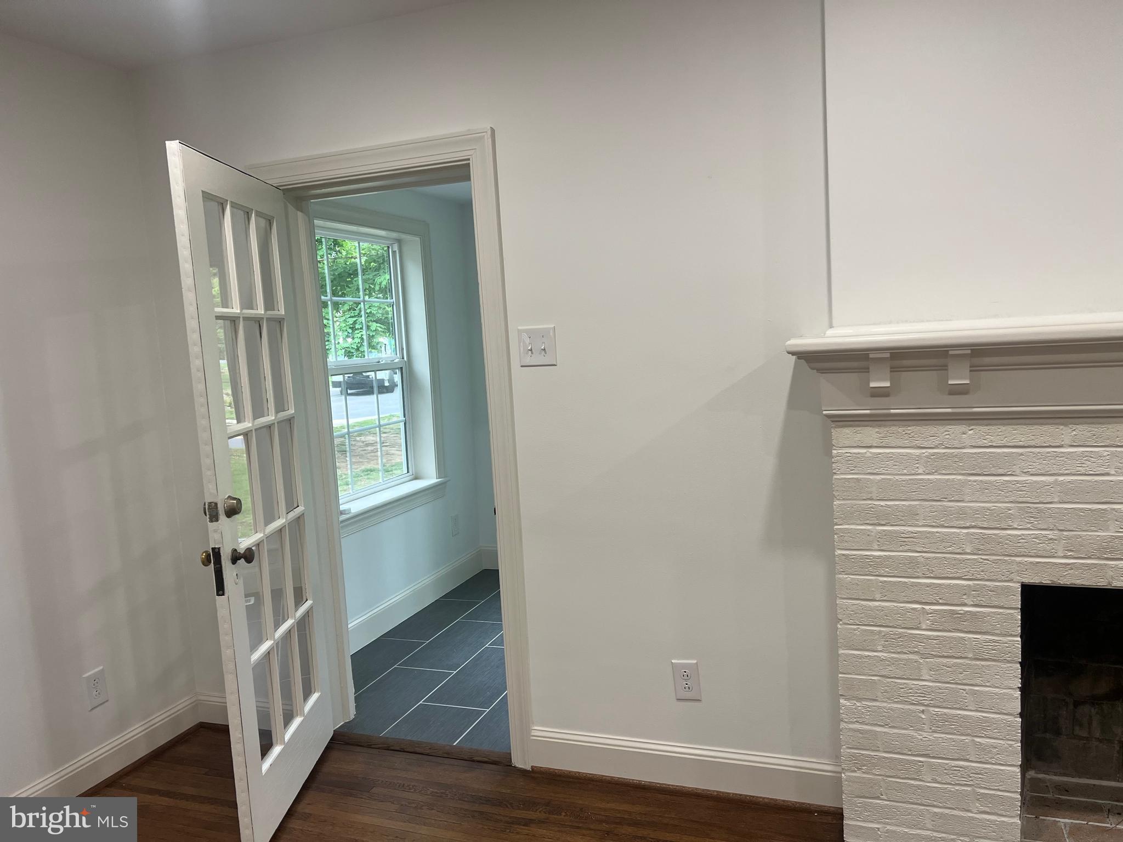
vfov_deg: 53.1
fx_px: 843
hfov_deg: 67.3
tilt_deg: -6.0
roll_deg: +4.1
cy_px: 421
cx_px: 562
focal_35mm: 26
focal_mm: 5.7
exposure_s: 1/120
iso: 125
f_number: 1.5
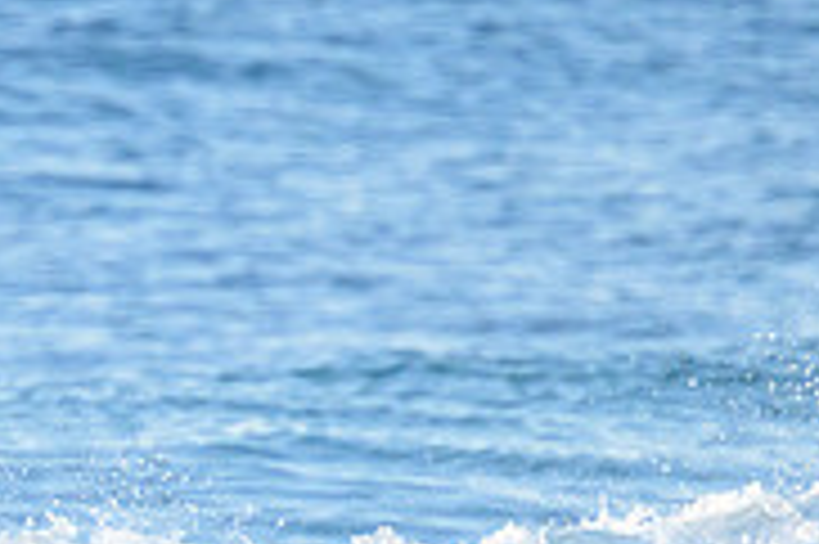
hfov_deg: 0.8
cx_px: -369
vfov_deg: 0.5
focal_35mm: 2551
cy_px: 645
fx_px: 57982
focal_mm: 800
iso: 3200
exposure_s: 1/2000
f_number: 11
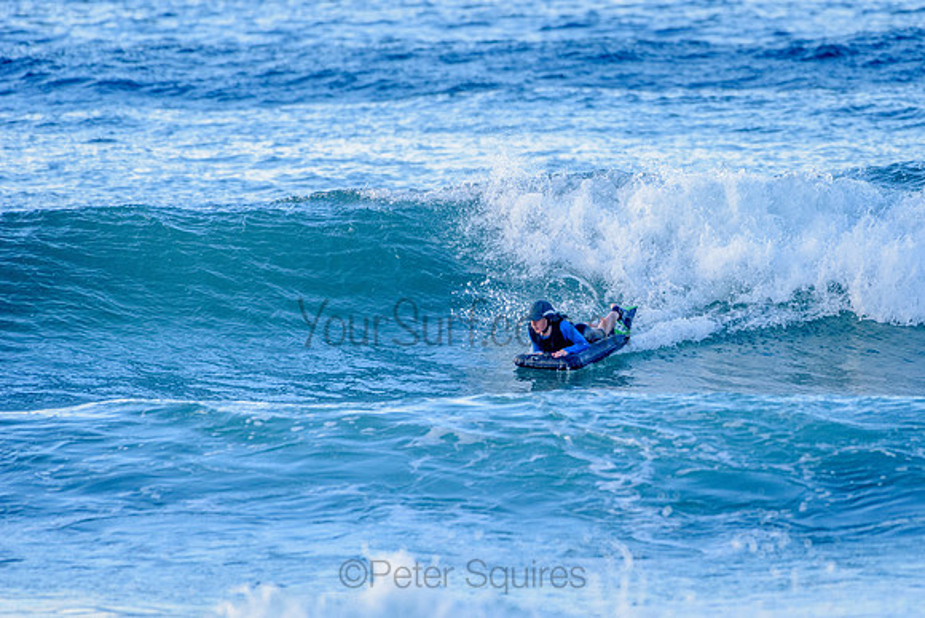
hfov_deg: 3.4
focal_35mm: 613
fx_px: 15753
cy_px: 333
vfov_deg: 2.2
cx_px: 567
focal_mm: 500
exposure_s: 1/1250
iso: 720
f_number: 5.6
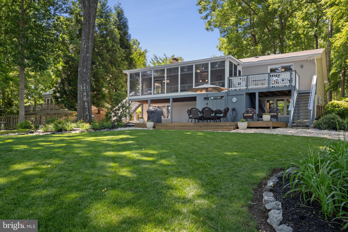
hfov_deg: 69.4
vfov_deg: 49.5
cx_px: 174
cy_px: 116
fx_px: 251
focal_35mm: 26
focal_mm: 26
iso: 160
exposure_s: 1/8
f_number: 11
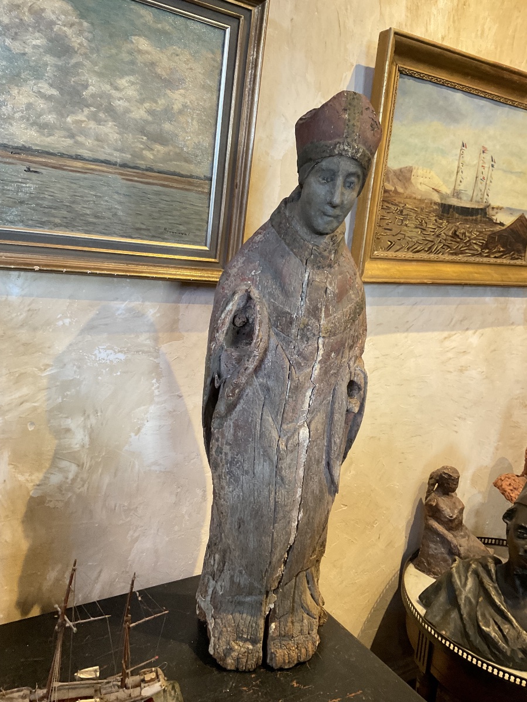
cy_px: 351
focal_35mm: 29
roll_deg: -4.4
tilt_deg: -9.2
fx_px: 589
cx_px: 264
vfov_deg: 61.7
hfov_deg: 48.2
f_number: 1.8
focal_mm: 3
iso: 125
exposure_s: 1/50
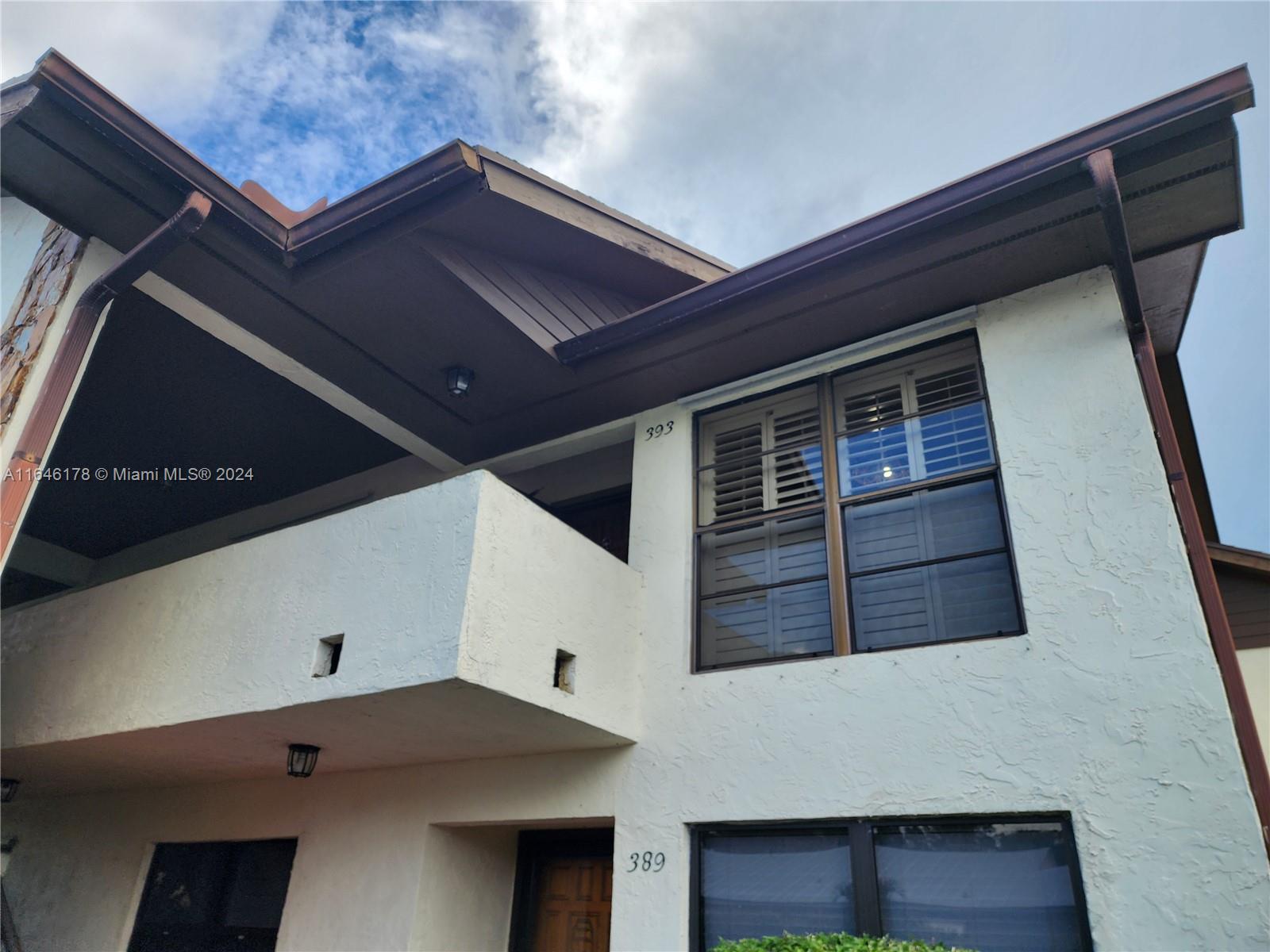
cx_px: 635
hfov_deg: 73.9
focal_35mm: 23
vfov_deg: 58.9
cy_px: 476
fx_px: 844
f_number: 1.8
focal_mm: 6.4
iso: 12
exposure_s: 1/514
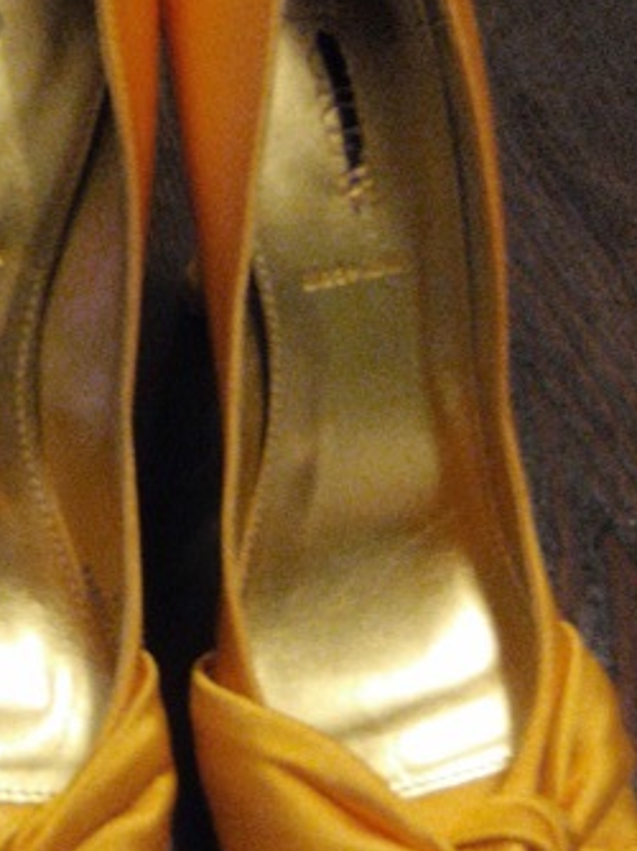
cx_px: 176
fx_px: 1695
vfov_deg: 28.2
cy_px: 423
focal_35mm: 69
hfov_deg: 21.1
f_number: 4.1
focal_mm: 6.53
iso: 400
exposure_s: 1/4
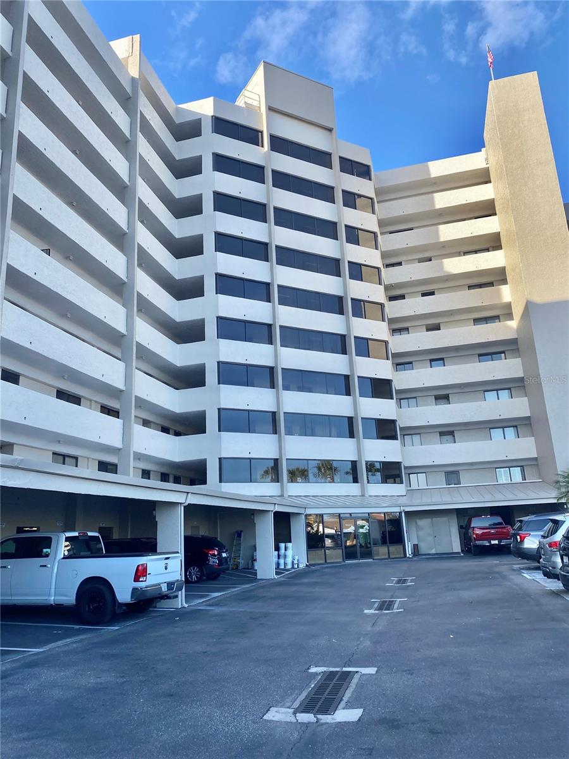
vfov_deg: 67.3
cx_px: 284
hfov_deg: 53.1
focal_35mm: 26
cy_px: 380
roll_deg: +1.6
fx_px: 570
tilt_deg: +15.2
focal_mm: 4.25
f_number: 1.8
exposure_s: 1/788
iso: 32
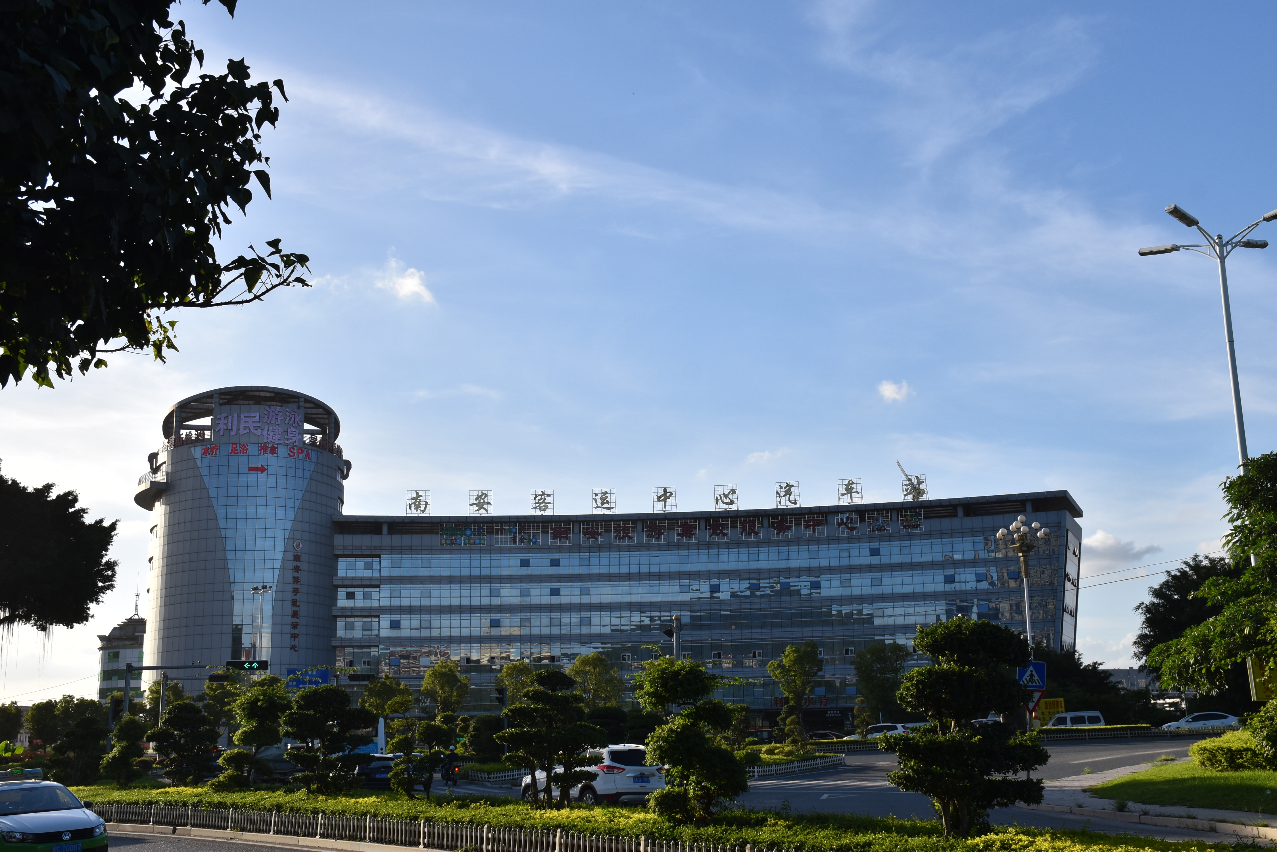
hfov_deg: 47.9
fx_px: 1437
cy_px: 426
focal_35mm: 40
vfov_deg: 33.0
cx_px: 638
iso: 200
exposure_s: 1/400
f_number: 10
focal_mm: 27
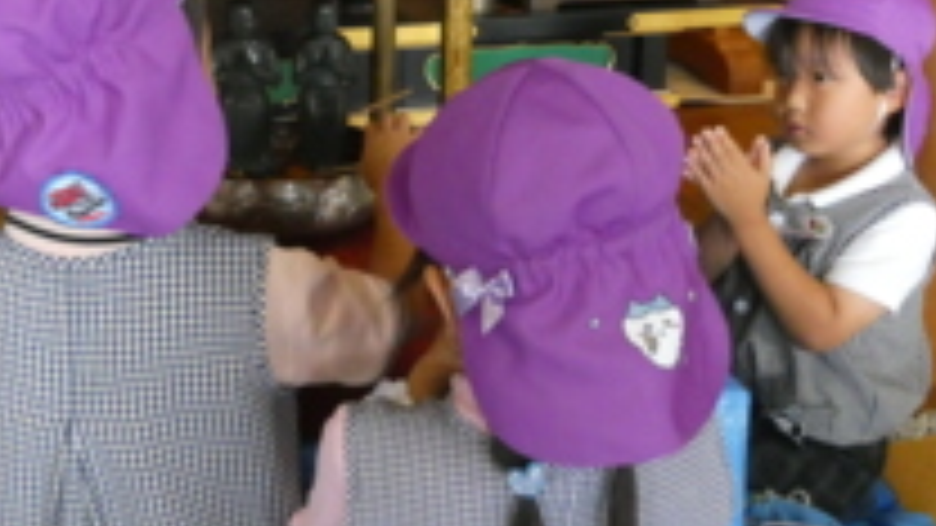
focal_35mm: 44
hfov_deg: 46.0
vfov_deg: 26.8
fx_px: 1092
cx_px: 351
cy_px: 144
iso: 1250
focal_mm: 4.3
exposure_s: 1/60
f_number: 3.3
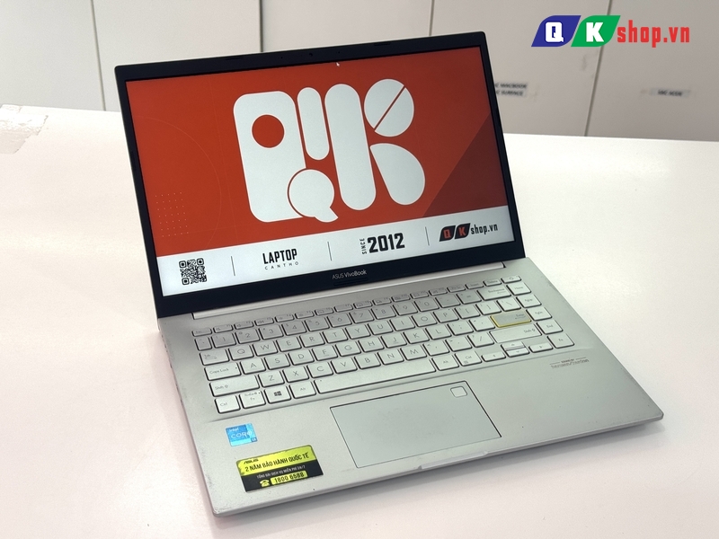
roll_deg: -1.3
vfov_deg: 30.3
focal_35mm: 48
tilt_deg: -34.7
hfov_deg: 39.7
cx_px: 360
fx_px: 997
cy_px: 270
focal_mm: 6.76
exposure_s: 1/184
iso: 50
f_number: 1.78
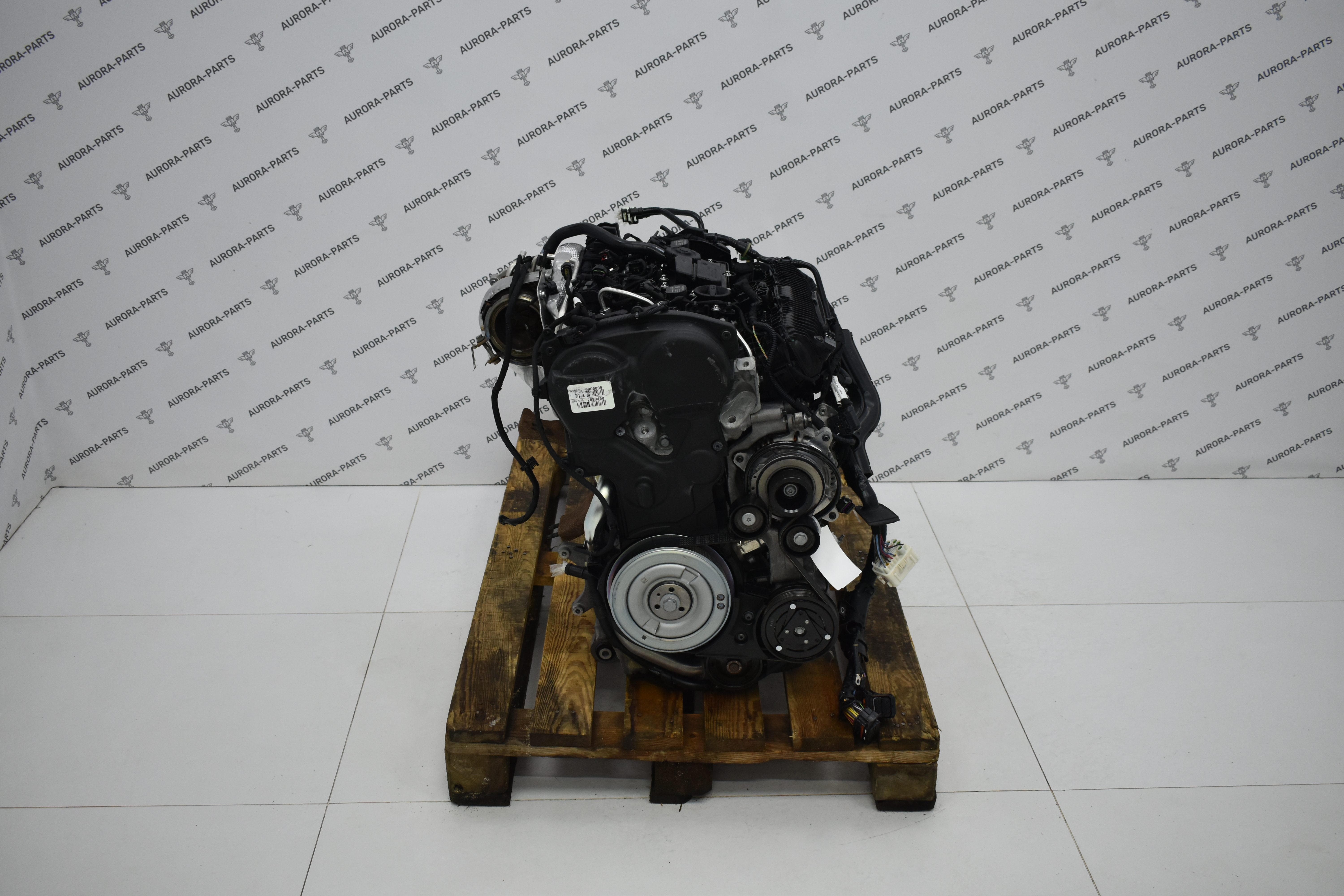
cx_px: 672
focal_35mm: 36
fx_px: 1344
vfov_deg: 36.9
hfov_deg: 53.1
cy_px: 448
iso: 640
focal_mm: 24
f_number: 4
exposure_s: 1/250
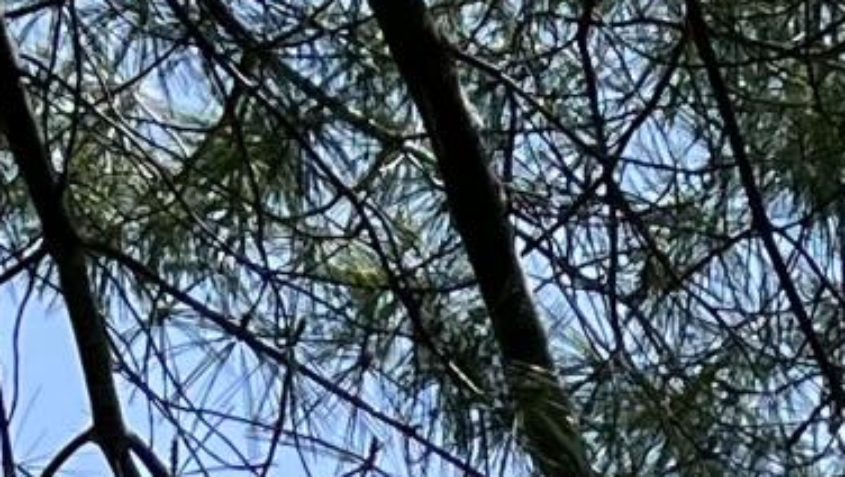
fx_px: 5067
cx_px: 2355
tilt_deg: +4.9
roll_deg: -1.0
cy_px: 2500
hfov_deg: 8.3
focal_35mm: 226
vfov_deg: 4.5
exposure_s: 1/2358
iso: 50
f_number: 1.6
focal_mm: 5.1
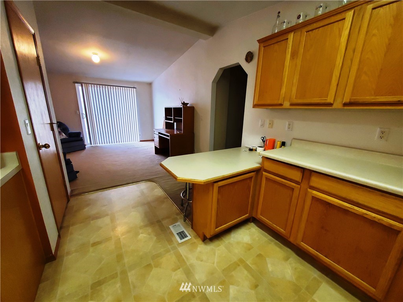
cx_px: 202
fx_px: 151
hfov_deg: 106.2
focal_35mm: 13
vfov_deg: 89.9
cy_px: 151
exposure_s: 1/59
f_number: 2.2
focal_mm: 1.8
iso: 320
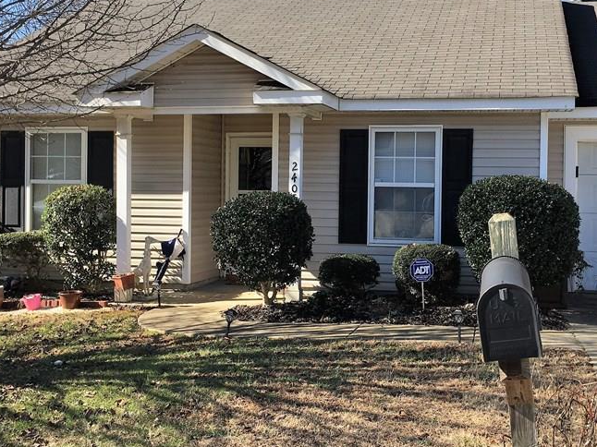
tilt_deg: +0.6
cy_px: 207
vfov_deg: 31.5
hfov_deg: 41.1
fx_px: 793
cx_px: 343
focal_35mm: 46
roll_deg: -1.4
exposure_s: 1/668
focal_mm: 4.15
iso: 25
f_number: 2.2
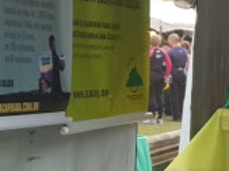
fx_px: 1043
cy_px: 156
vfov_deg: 9.3
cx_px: 673
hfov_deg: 9.8
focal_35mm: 158
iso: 80
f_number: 1.7
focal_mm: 4.2
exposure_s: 1/60
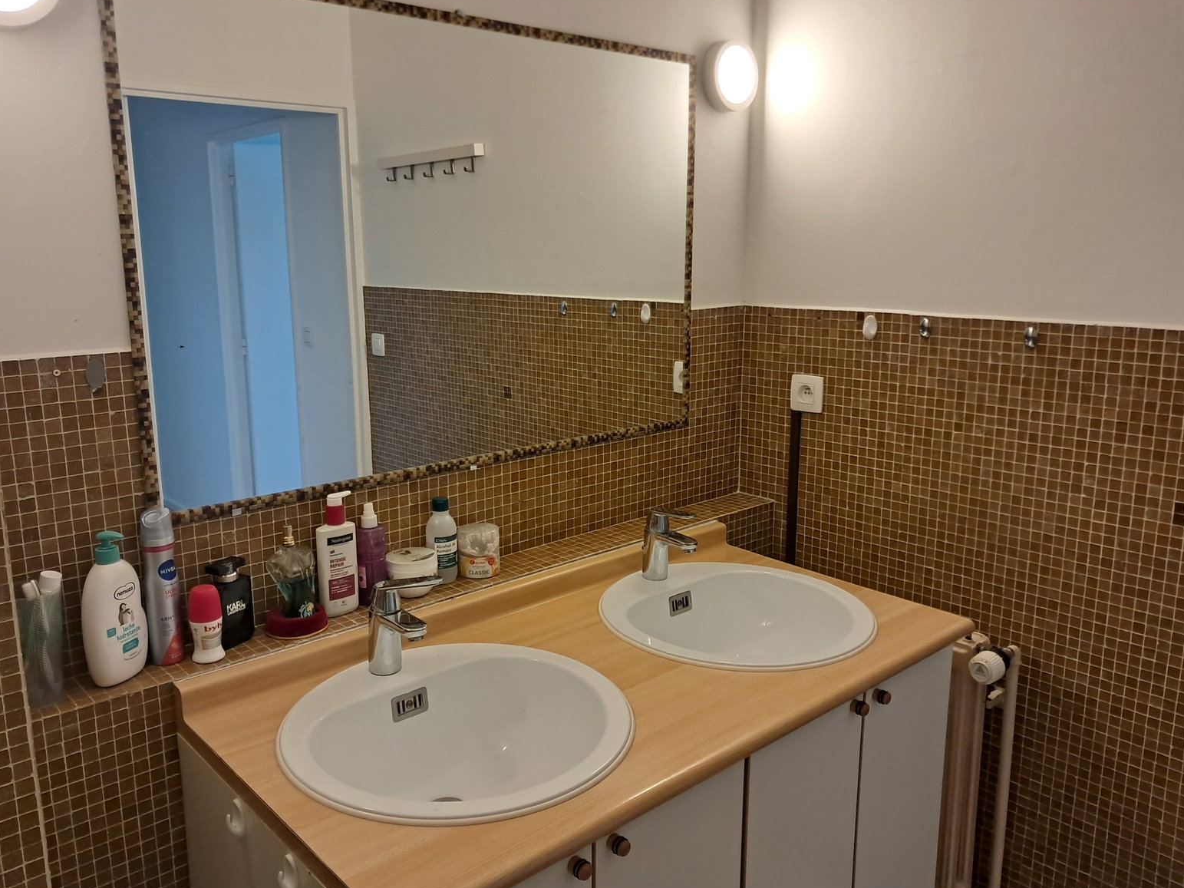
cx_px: 586
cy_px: 437
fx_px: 958
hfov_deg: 63.4
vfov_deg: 49.7
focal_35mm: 28
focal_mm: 4
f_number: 1.8
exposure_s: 1/60
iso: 160
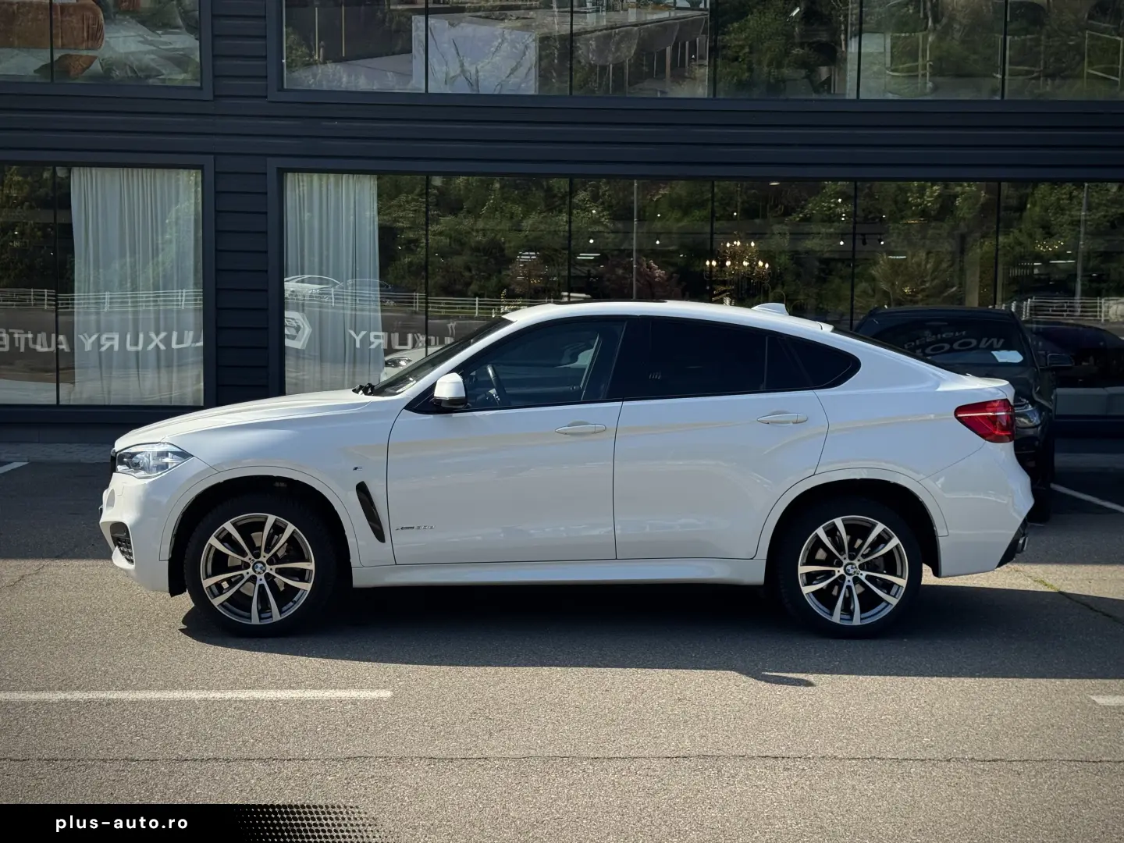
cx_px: 562
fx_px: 1559
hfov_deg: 39.7
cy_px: 422
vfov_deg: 30.3
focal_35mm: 48
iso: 64
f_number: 1.78
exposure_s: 1/3096
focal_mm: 6.76
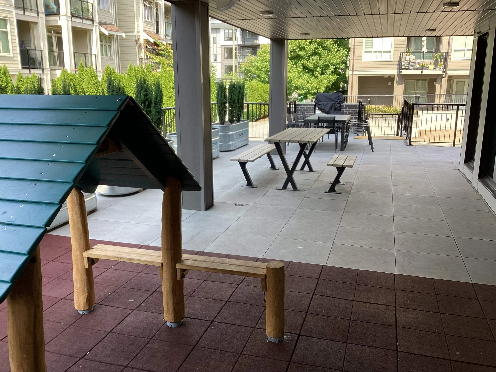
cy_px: 186
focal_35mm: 31
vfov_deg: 45.4
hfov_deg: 58.4
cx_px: 248
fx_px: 444
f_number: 2.4
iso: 25
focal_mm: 3.3
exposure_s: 1/120
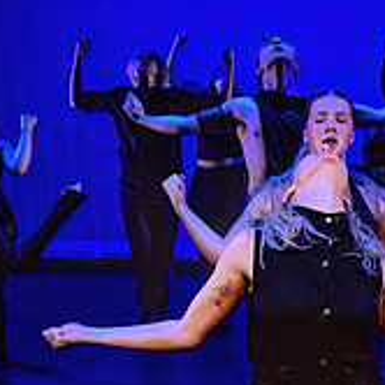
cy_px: 365
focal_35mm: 77
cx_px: 207
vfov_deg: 21.8
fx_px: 969
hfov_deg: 22.5
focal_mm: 24
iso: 3200
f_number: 2.8
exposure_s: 1/300
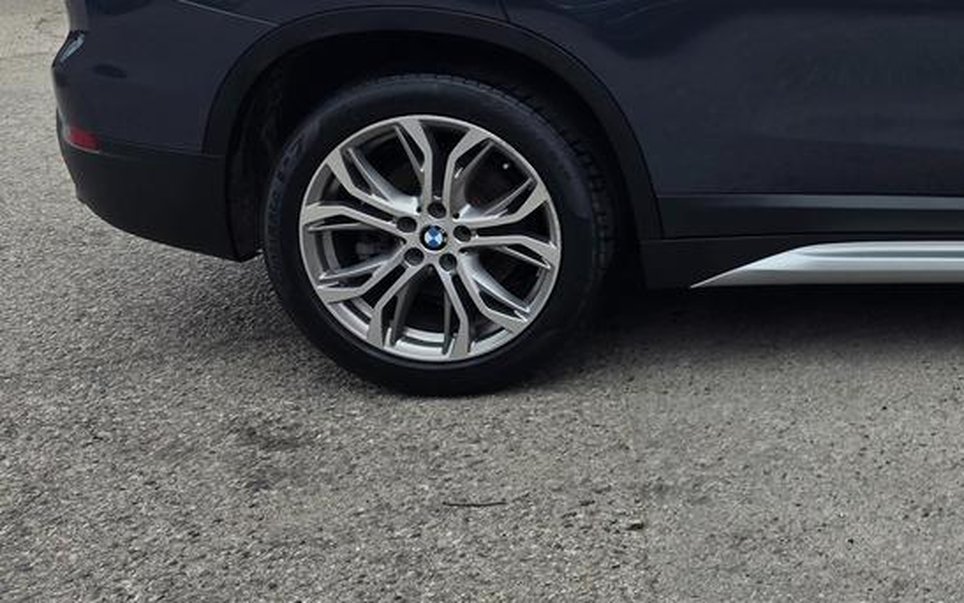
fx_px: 1498
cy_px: 56
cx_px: 1100
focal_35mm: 57
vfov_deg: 22.2
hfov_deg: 31.1
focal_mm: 6.3
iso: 80
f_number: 1.7
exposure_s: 1/3667
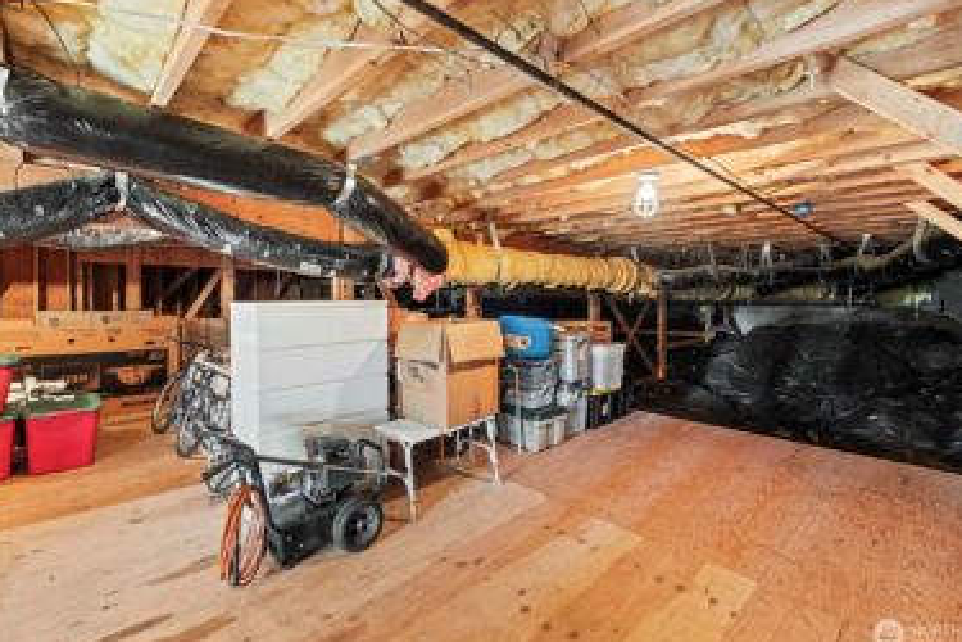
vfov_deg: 73.7
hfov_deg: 96.6
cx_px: 508
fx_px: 428
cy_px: 315
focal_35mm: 16
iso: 800
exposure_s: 5
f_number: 8
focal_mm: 10
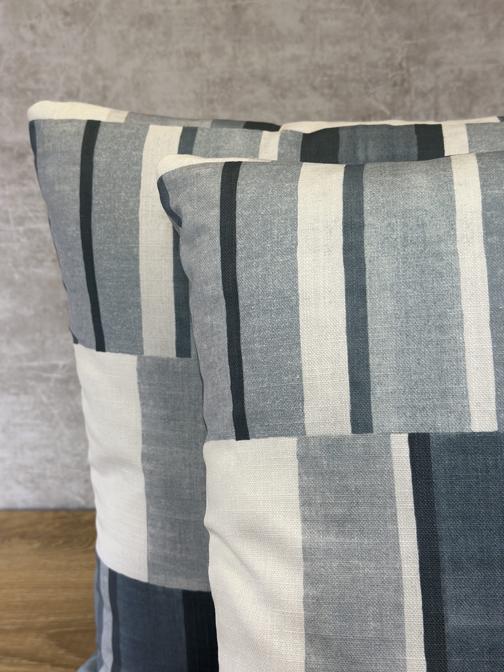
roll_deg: +2.9
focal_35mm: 48
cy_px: 336
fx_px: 932
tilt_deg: -15.9
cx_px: 252
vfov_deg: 39.7
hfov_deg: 30.3
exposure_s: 1/260
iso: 80
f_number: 1.78
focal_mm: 6.86
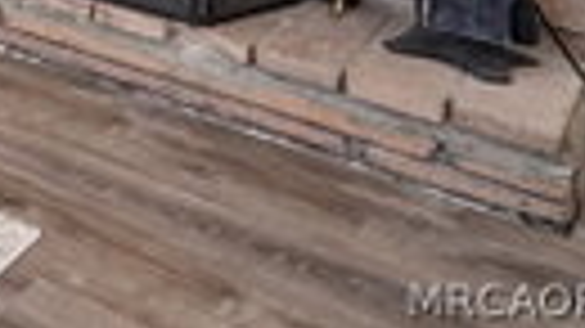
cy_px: -429
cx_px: -536
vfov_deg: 13.8
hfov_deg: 20.0
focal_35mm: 66
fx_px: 1023
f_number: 16
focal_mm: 16
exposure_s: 1/20
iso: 3200
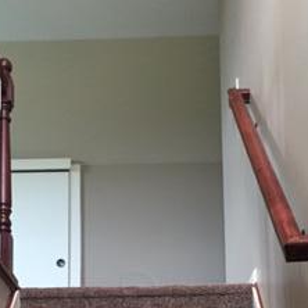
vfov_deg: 21.9
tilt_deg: +11.1
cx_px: 140
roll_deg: +1.0
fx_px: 745
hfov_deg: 23.4
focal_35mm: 74
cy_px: 354
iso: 160
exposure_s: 1/30
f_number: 2.2
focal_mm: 4.15
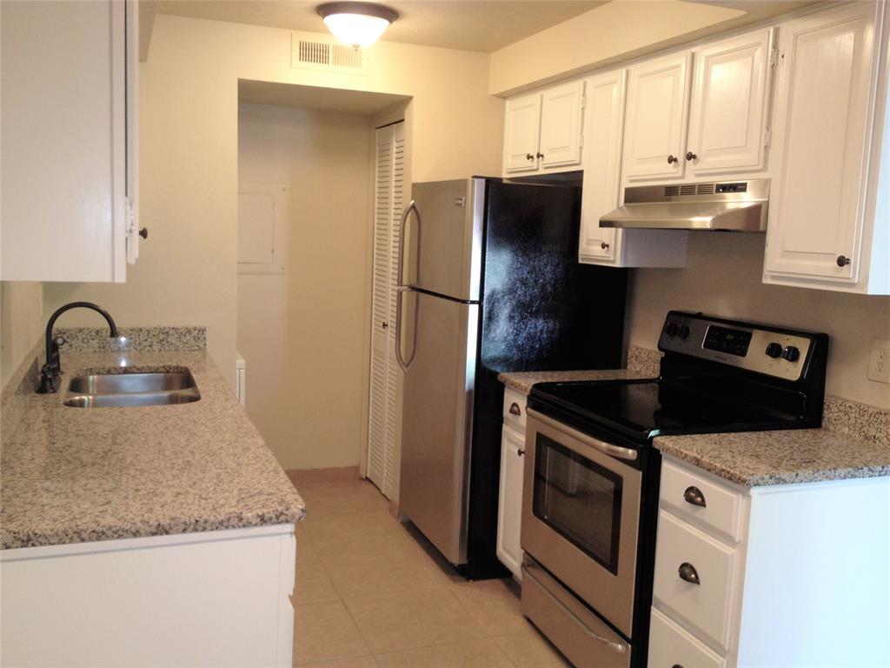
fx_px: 900
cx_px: 445
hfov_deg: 52.6
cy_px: 334
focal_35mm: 35
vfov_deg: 40.7
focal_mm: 4.28
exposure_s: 1/20
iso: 100
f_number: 2.4
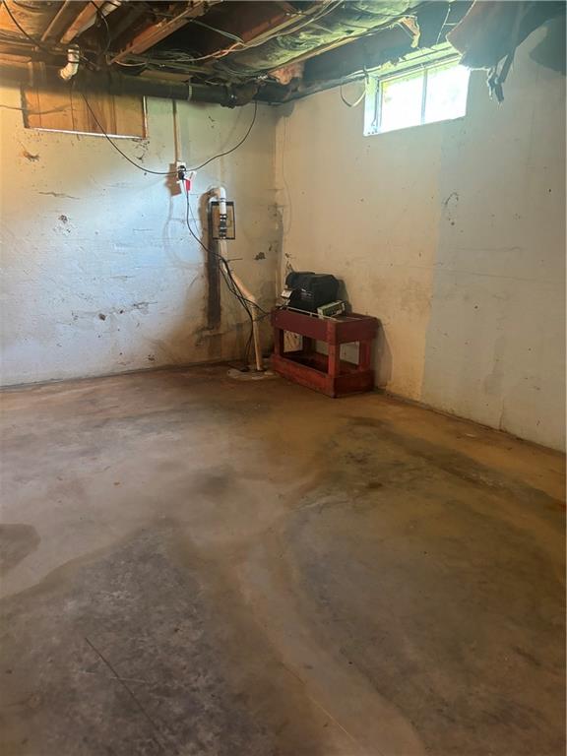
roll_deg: -1.3
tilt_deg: -14.6
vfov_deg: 67.3
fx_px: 568
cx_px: 284
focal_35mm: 26
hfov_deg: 53.1
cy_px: 378
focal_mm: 5.96
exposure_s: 1/60
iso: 400
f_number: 1.6
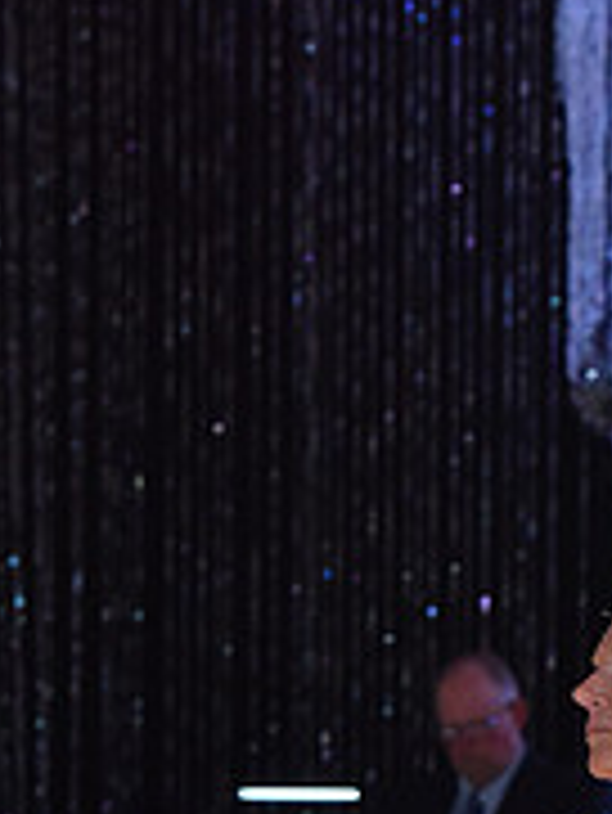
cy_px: 1277
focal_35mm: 358
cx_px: 727
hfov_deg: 4.1
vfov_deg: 5.5
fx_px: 8429
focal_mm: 116
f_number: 5
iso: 2000
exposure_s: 1/320
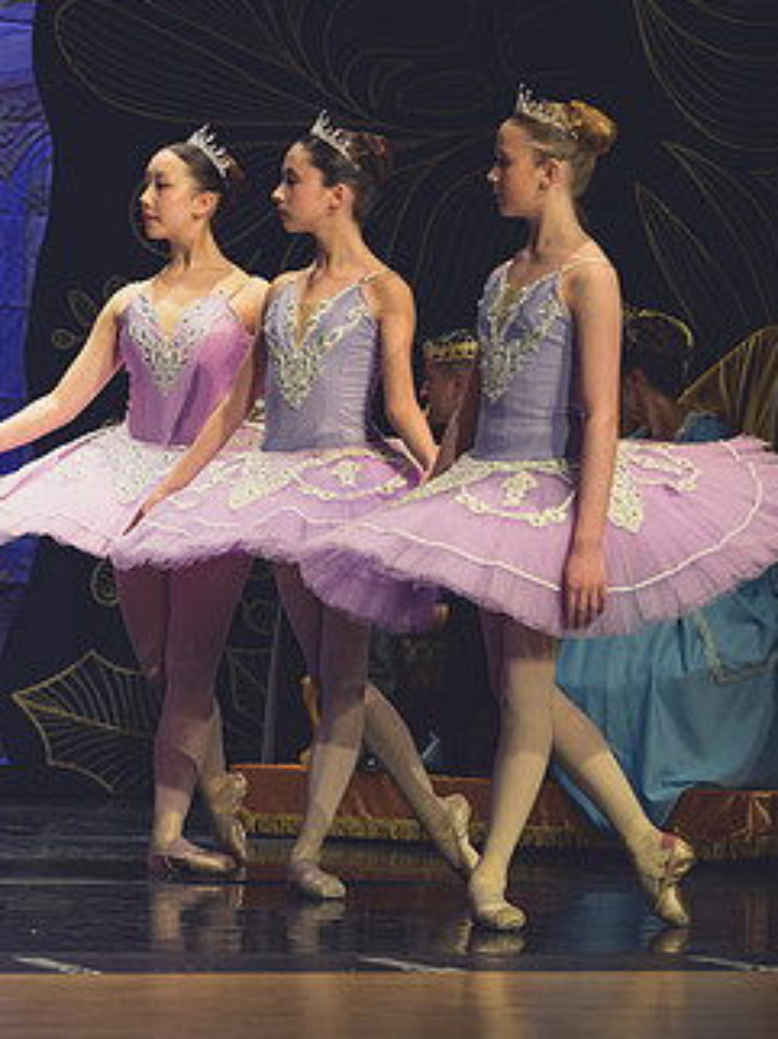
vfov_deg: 14.0
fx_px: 4231
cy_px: 532
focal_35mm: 141
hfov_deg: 10.4
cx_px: -17
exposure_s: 1/320
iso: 500
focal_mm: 70
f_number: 2.8
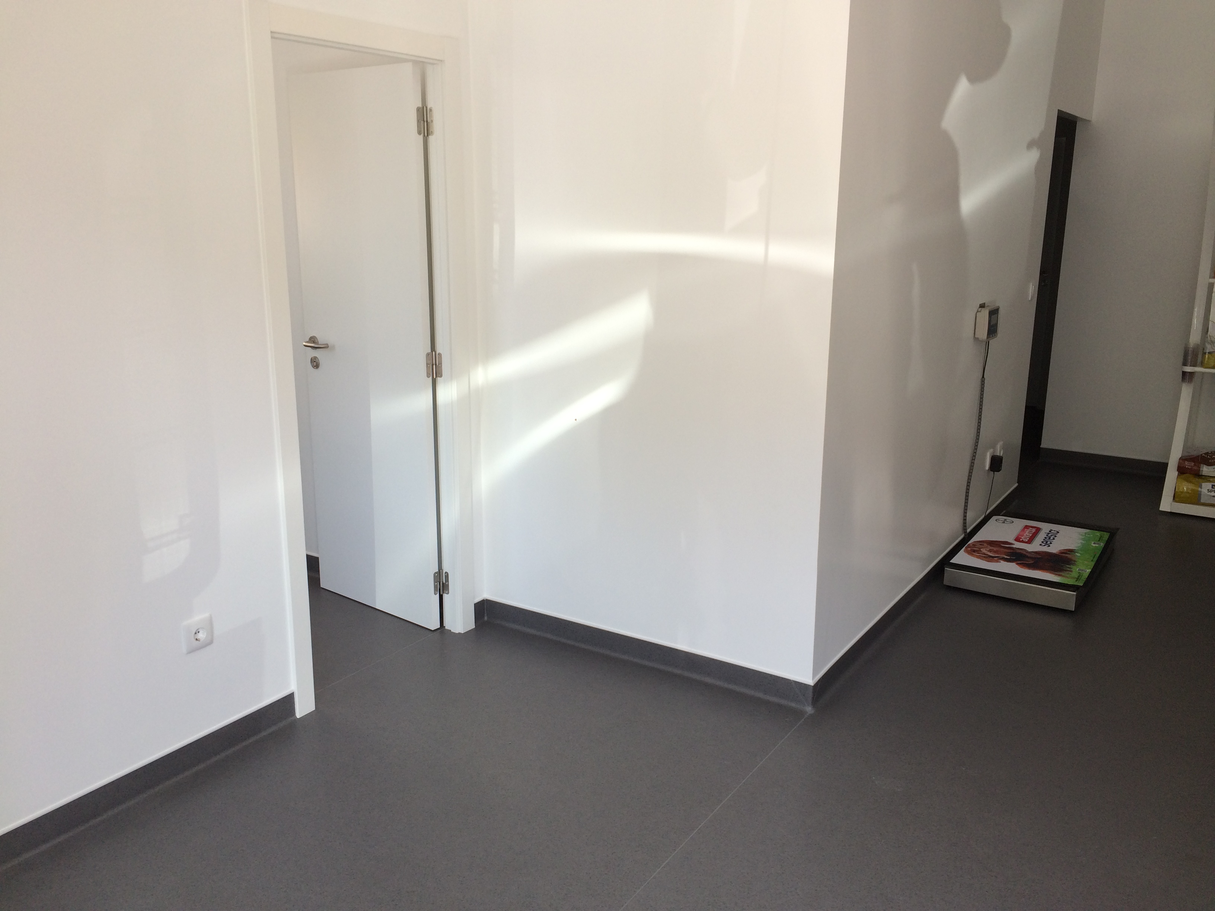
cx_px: 608
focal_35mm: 29
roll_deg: -1.0
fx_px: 1018
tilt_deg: -14.1
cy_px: 456
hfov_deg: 61.7
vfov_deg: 48.2
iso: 32
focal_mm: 4.15
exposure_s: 1/60
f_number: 2.2
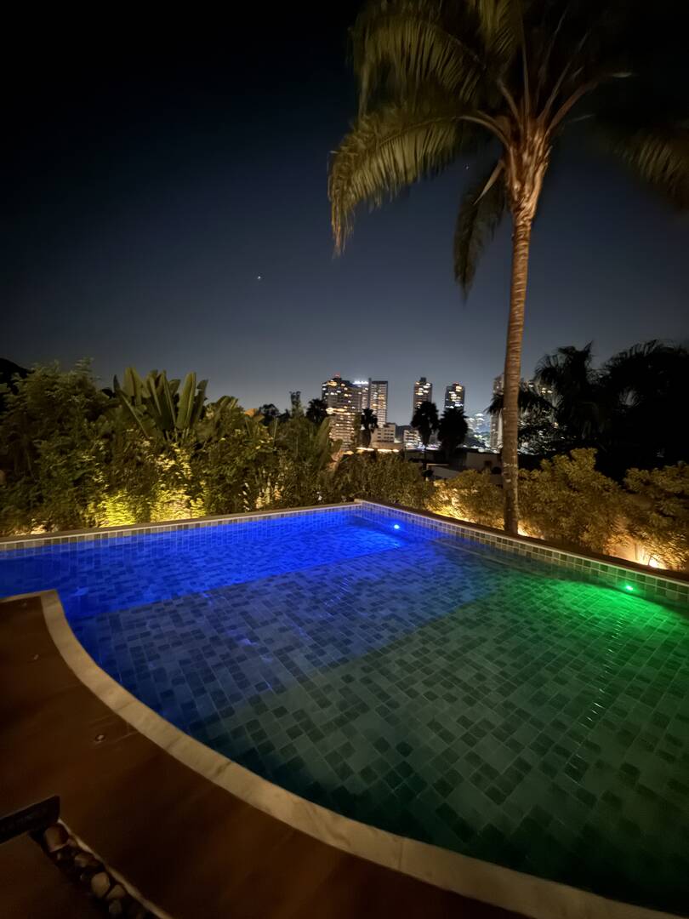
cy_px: 460
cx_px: 344
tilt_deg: -3.6
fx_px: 372
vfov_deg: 102.1
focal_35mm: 14
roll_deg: -2.9
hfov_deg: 85.7
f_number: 2.2
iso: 2500
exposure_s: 1/7
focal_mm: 2.22
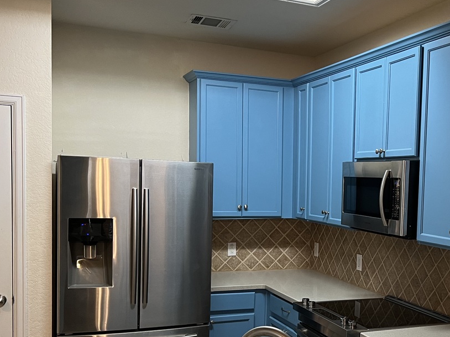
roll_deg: -2.4
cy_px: 223
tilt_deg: -4.4
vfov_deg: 31.3
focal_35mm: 46
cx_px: 354
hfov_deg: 39.7
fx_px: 598
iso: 125
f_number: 1.5
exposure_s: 1/60
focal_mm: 5.7
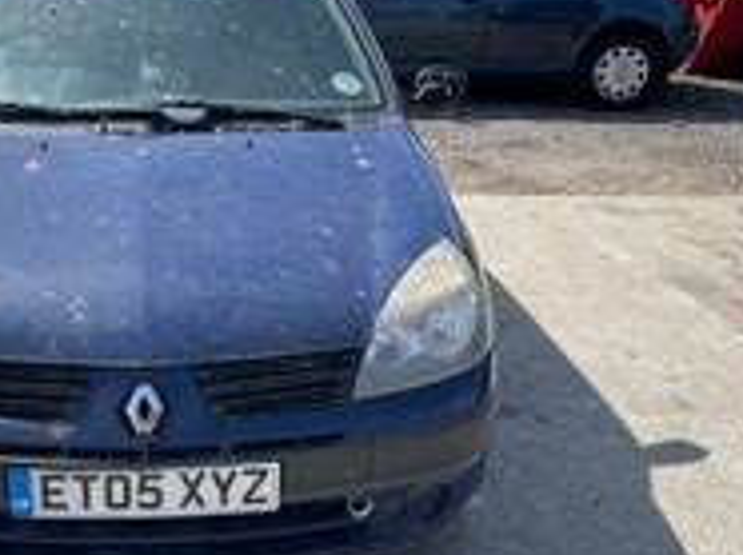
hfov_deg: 38.2
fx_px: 1050
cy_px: 272
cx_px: 212
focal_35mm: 49
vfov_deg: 29.6
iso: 32
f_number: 1.6
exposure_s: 1/2053
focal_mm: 4.2
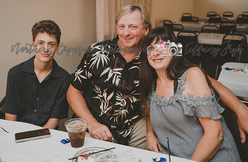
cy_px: 72
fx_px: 299
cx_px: 114
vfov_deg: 30.3
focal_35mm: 44
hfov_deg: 45.0
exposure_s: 1/60
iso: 6400
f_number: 4
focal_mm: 40
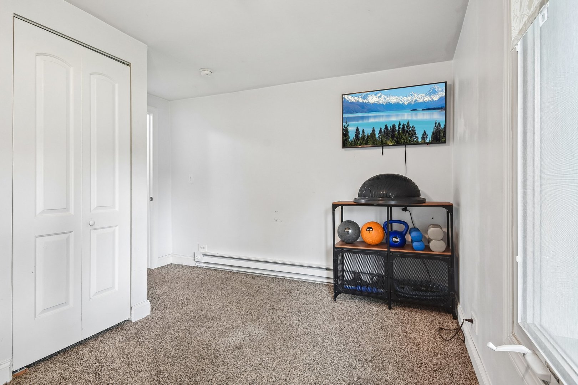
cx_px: 289
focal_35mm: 18
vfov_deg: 67.4
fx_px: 289
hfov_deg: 90.0
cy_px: 192
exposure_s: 1/6
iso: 400
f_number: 8
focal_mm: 12
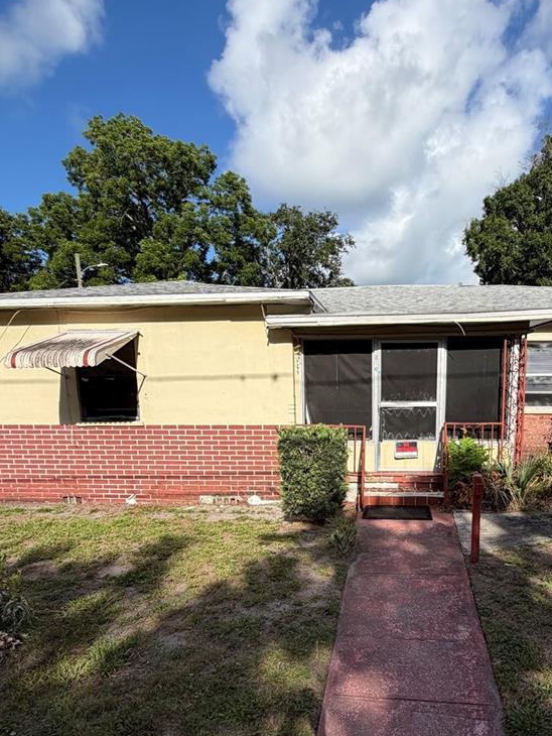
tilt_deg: -8.3
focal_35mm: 23
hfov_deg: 57.9
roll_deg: -0.1
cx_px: 358
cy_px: 463
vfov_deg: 72.6
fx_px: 489
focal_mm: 2.22
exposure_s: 1/955
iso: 20
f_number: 2.2
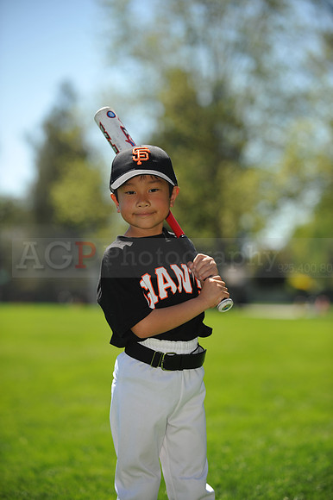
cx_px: 166
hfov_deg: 11.4
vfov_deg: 17.1
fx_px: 1667
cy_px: 250
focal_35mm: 120
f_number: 4
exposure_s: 1/1600
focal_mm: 120
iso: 200
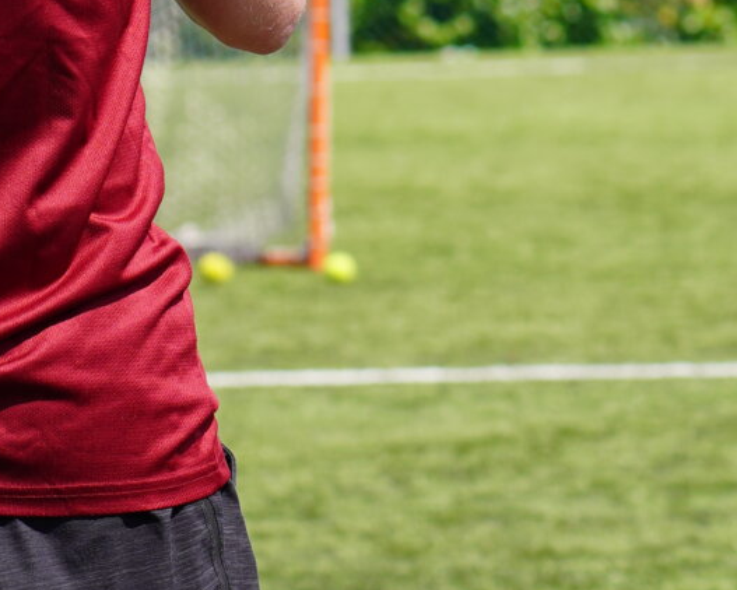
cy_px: 126
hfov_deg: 5.2
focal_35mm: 369
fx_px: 8052
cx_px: 343
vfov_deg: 4.2
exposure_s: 1/500
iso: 100
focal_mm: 81
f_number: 5
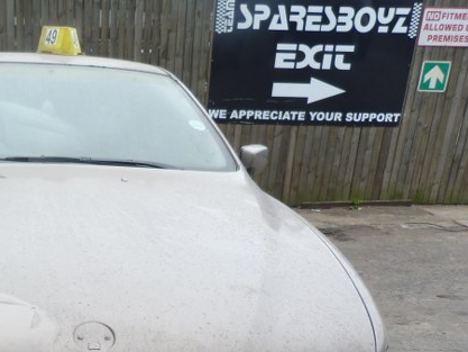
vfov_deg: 29.0
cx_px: 93
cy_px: 319
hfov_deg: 38.2
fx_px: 649
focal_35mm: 48
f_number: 2.8
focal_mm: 4.5
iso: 80
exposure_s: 1/100
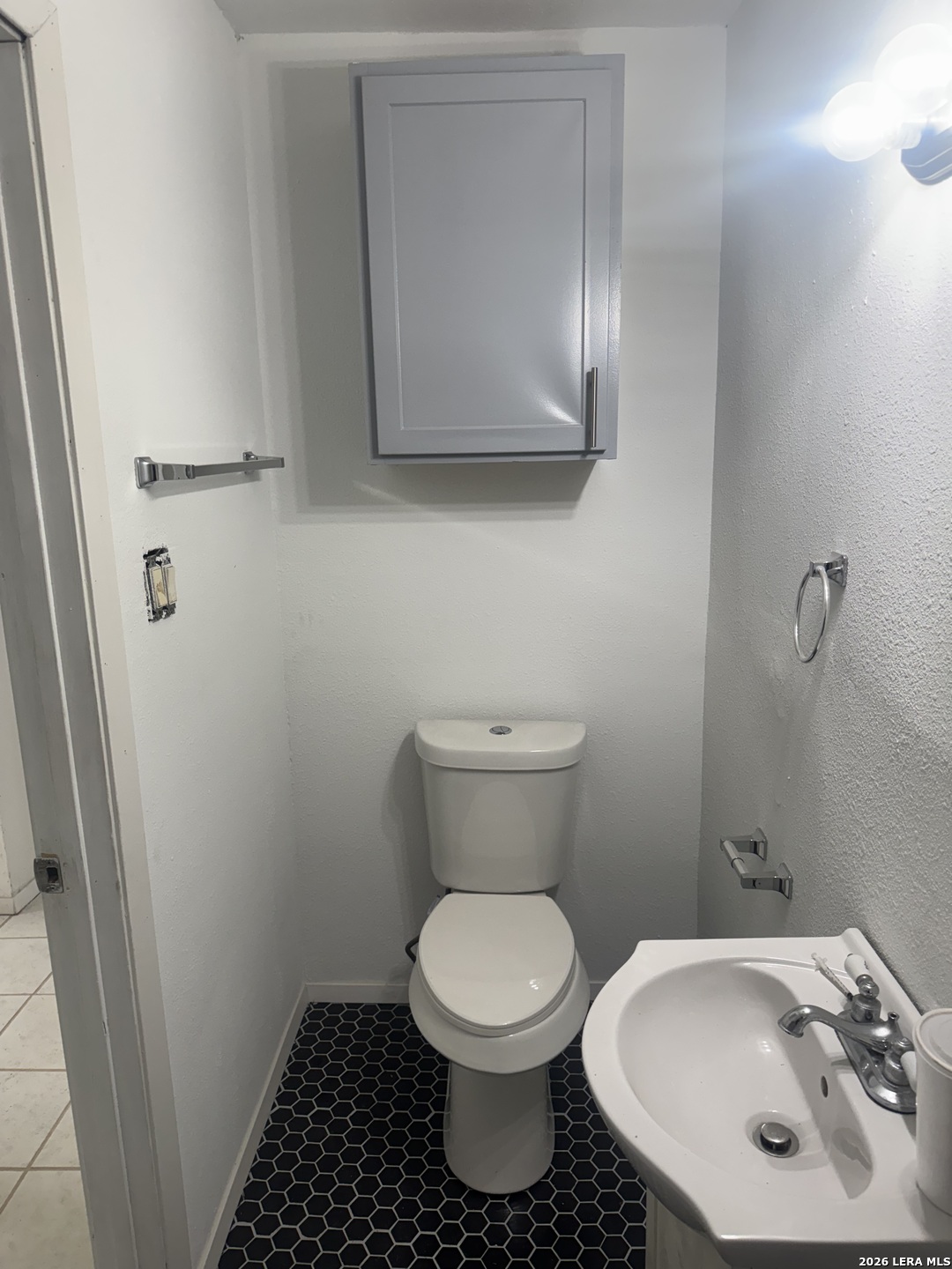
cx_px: 476
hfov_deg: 56.8
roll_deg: +1.2
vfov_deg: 71.6
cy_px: 634
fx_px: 880
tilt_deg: -11.3
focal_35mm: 24
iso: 125
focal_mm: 6.76
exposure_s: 1/120
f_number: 1.78
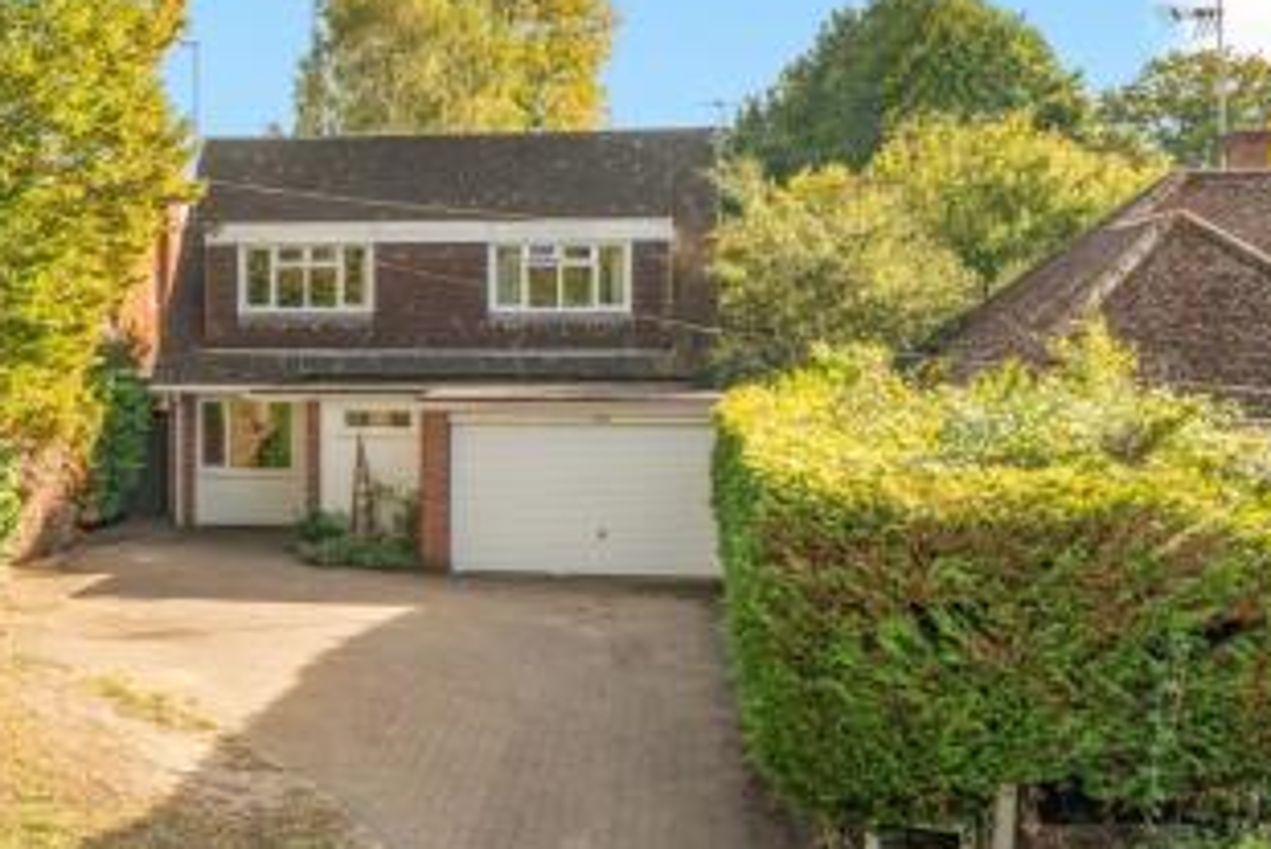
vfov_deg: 29.3
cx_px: 340
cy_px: 396
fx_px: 1625
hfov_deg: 41.6
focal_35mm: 46
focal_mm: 20
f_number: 8
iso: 400
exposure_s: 1/200
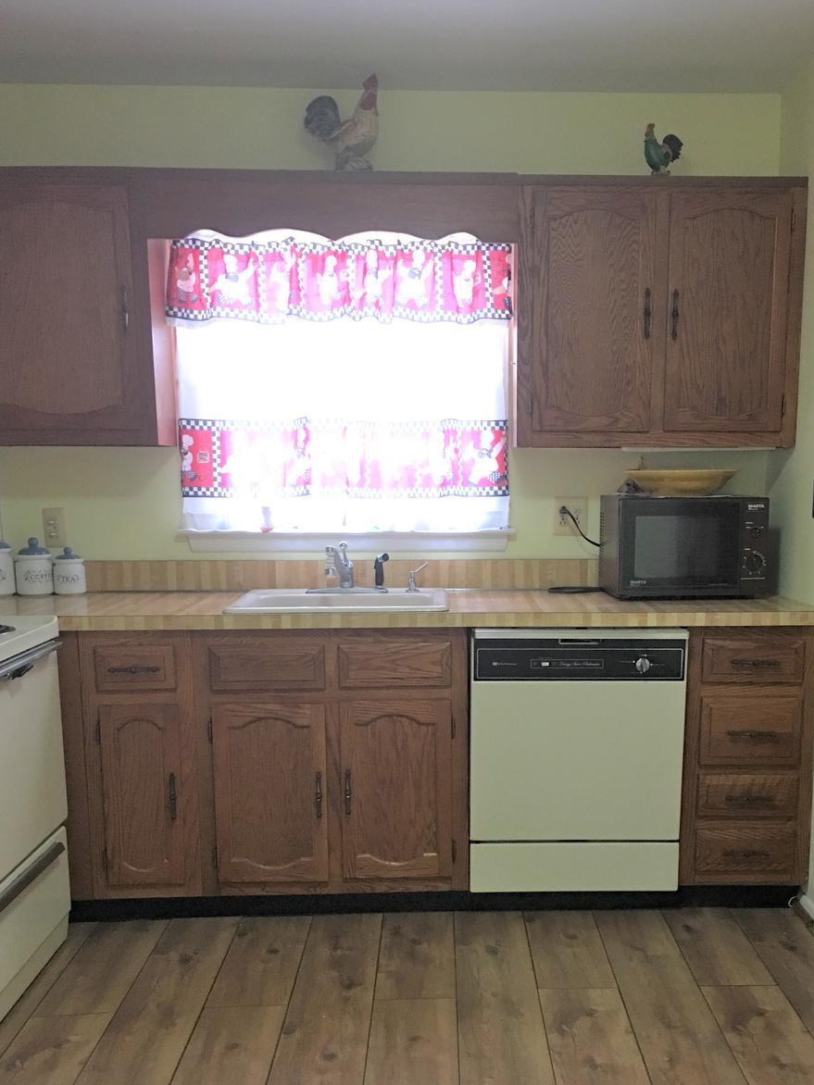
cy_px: 678
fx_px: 1191
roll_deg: -0.1
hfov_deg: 37.5
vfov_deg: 48.5
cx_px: 496
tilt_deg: -7.9
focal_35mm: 38
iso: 80
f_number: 2.2
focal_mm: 4.15
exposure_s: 1/15
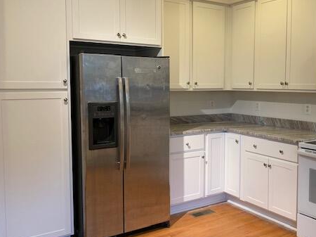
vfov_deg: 38.6
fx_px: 338
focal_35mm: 37
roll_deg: +0.0
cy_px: 112
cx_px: 199
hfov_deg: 49.6
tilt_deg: -3.9
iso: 125
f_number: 1.8
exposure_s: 1/60
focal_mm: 4.25
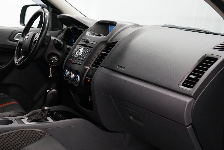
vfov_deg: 26.4
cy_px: 90
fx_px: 317
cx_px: 61
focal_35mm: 51
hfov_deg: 38.1
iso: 3200
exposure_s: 1/160
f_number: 3.5
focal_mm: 28
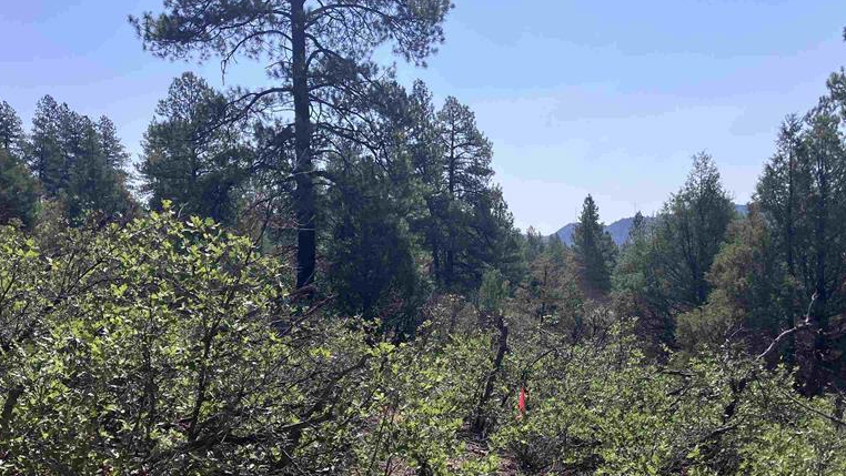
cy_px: 334
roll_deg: +1.2
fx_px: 920
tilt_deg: -0.9
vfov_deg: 28.7
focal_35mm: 41
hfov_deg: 49.1
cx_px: 504
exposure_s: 1/2558
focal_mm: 3.99
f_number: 1.8
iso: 32
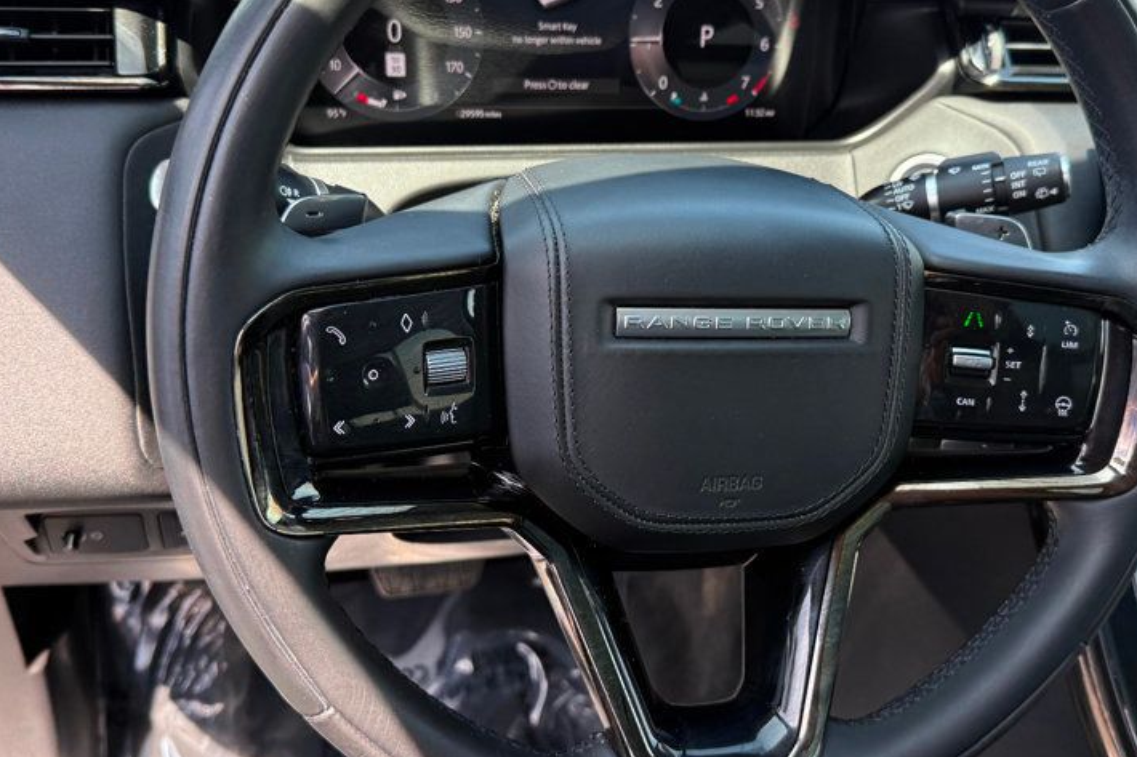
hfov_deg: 53.1
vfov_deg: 36.8
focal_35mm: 36
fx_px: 1137
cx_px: 625
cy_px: 330
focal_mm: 6.76
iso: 100
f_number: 1.78
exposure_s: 1/304
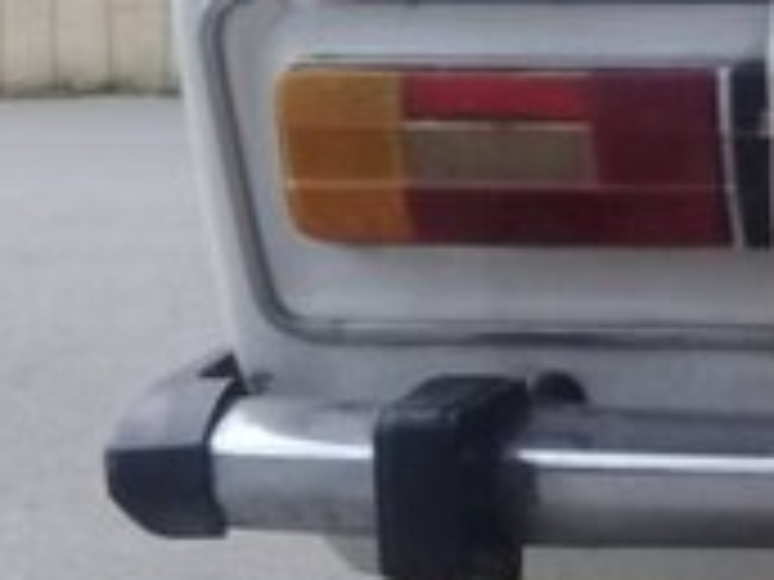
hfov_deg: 15.1
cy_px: 178
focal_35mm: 119
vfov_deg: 12.4
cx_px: 1220
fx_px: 2661
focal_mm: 3.3
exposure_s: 1/372
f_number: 2.2
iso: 50
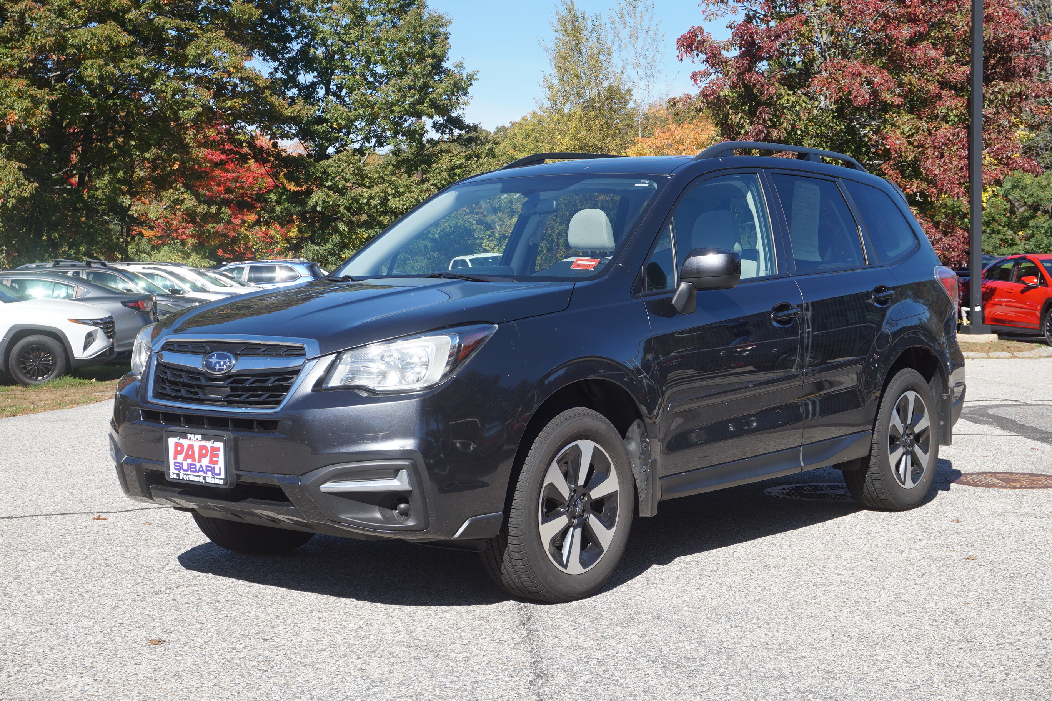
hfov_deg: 38.9
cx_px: 526
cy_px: 350
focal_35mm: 51
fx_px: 1490
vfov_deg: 26.5
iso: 100
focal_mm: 34
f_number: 9
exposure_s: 1/160
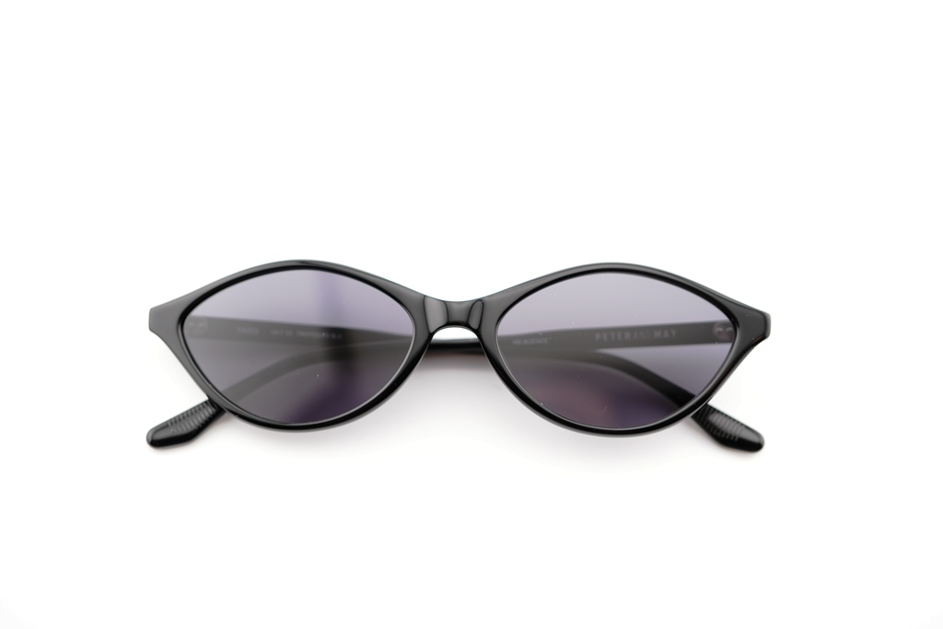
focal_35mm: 50
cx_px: 472
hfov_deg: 39.6
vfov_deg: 27.0
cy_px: 314
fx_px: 1310
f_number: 3.2
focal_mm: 50
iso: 100
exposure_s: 1/60
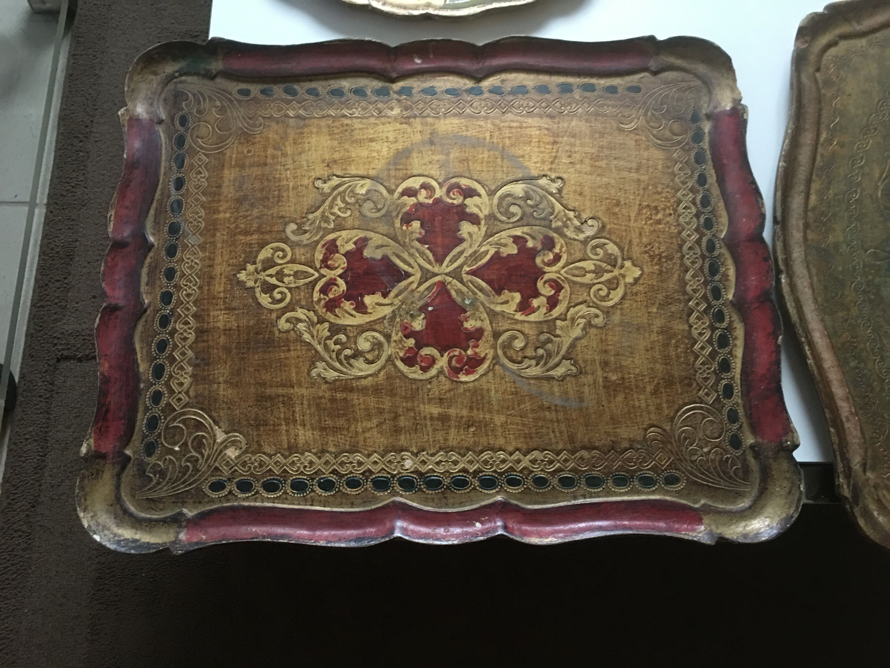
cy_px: 334
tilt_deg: -74.3
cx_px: 445
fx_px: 746
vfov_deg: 48.2
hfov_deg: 61.7
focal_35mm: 29
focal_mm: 4.15
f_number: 2.2
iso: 160
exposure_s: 1/8
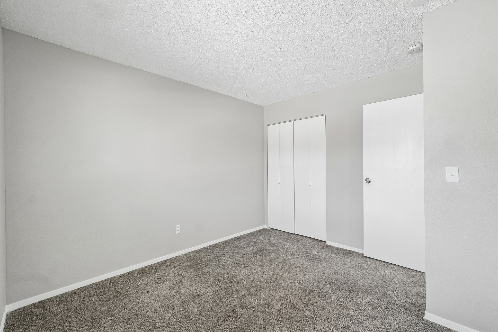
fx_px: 207
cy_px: 166
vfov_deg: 77.3
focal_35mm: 15
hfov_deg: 100.4
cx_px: 249
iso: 800
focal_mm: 10
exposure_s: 1/10
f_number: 8
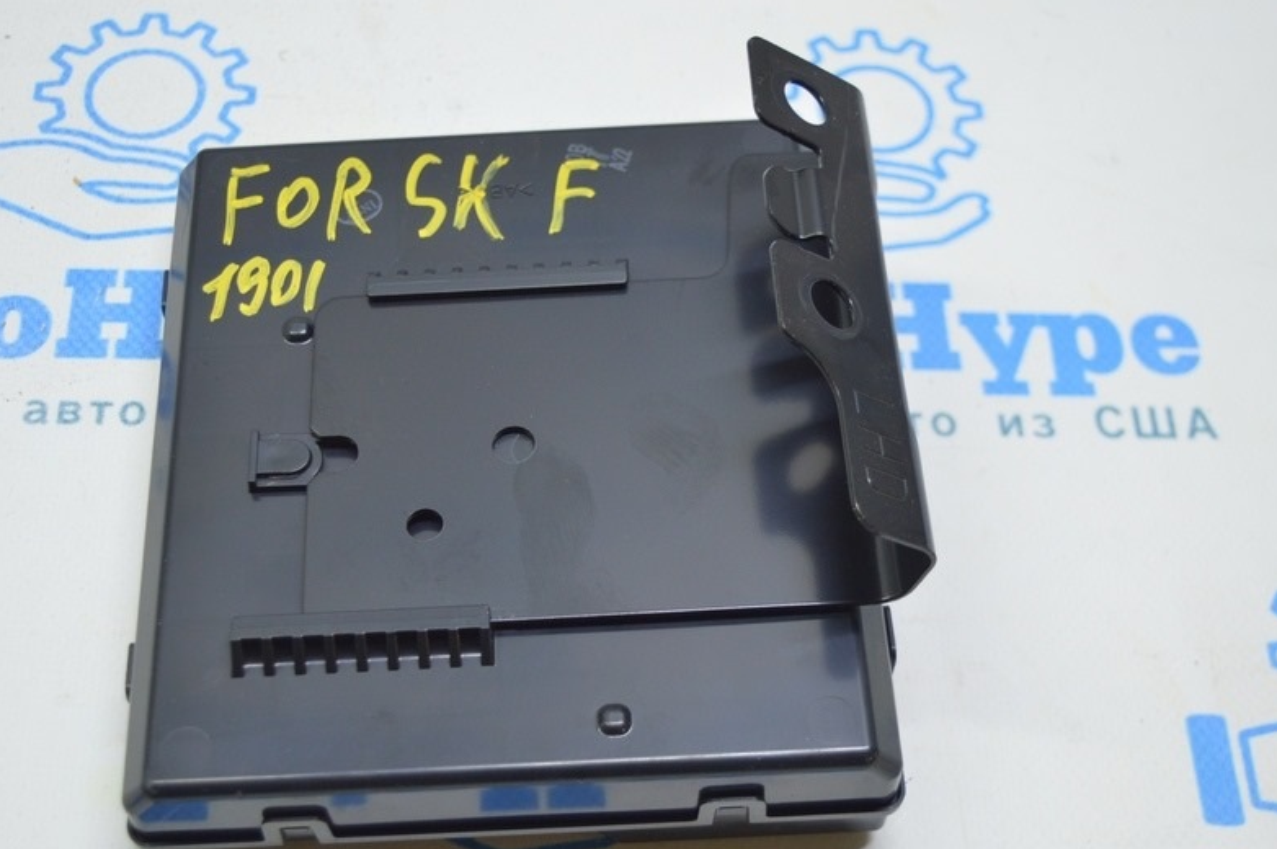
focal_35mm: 55
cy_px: 517
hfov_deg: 36.2
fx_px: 1949
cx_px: 542
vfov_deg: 24.5
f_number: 4.2
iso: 400
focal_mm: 28
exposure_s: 1/40
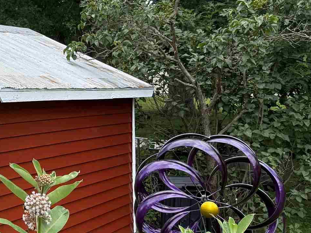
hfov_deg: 22.8
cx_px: -85
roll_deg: +1.4
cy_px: 62
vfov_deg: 19.0
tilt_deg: +2.3
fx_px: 692
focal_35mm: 77
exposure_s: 1/1770
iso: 100
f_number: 1.78
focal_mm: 6.76
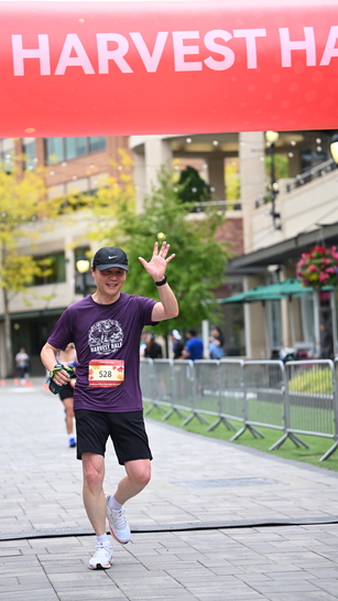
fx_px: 1480
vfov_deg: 22.9
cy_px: 299
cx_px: 154
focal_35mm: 93
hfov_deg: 13.0
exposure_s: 1/2000
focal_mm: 88
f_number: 2.8
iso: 640
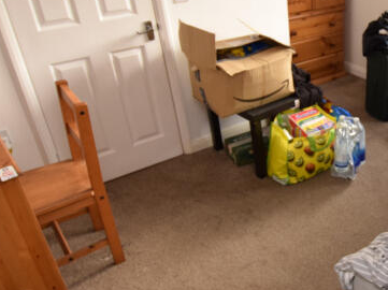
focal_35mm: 40
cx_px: 375
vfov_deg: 35.9
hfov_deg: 41.6
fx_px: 448
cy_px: 136
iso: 800
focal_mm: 10
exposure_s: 1/100
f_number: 5
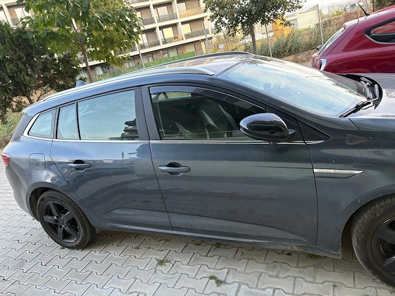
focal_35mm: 26
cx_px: 198
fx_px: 297
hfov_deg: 67.3
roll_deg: +14.4
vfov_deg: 53.1
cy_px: 148
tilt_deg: -17.5
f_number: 1.6
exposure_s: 1/201
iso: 80
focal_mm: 5.96
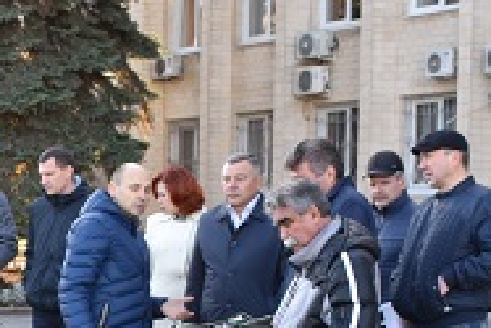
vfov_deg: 13.2
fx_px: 1379
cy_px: 401
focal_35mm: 101
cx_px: 47
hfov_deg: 19.8
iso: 160
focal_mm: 18
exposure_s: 1/125
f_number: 5.6
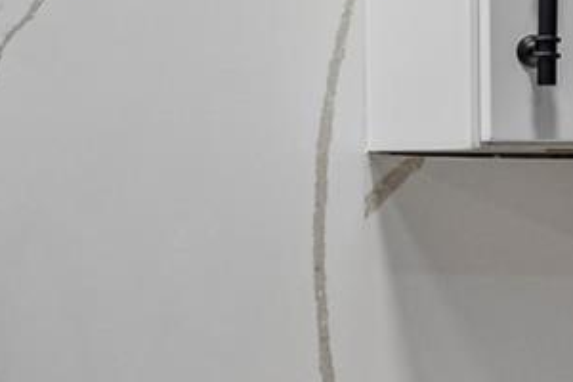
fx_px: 1273
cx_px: -40
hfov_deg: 23.9
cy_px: 193
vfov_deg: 17.1
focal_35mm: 80
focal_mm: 10
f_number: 7.1
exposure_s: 1/5
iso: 100
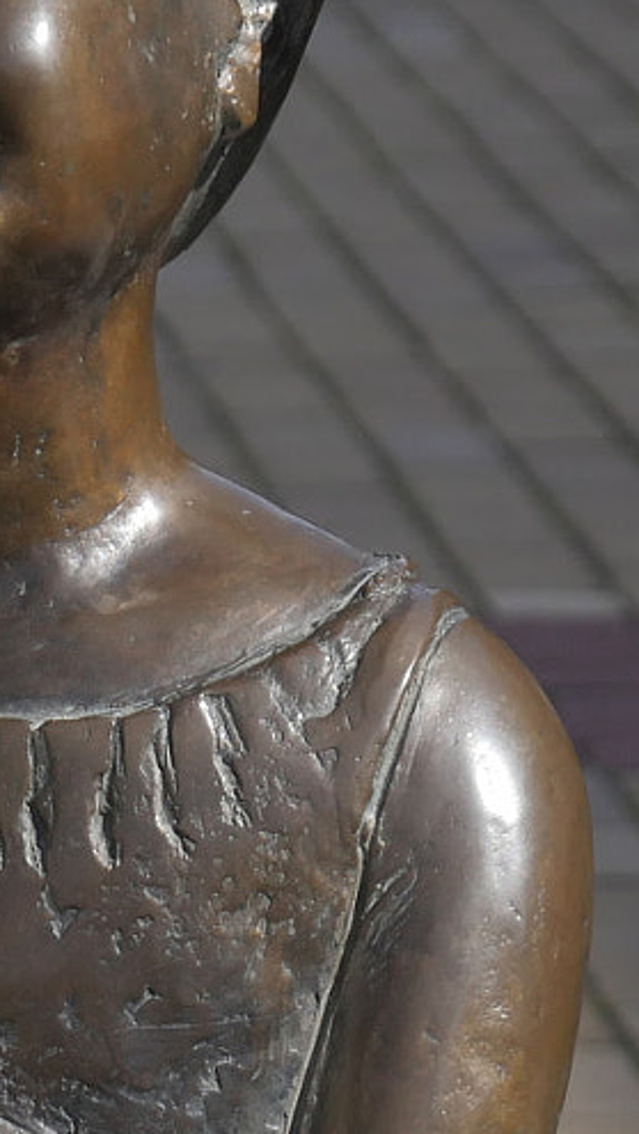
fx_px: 10587
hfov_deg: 3.5
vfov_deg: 6.1
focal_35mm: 352
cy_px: 89
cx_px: -103
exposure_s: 1/1300
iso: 400
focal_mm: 50
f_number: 6.3
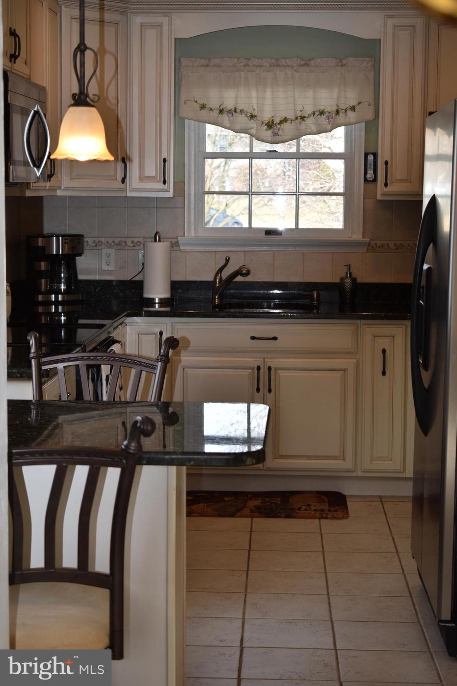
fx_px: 1371
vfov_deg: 28.1
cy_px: 343
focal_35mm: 72
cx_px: 228
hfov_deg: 18.9
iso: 280
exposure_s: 1/200
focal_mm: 48
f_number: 5.3
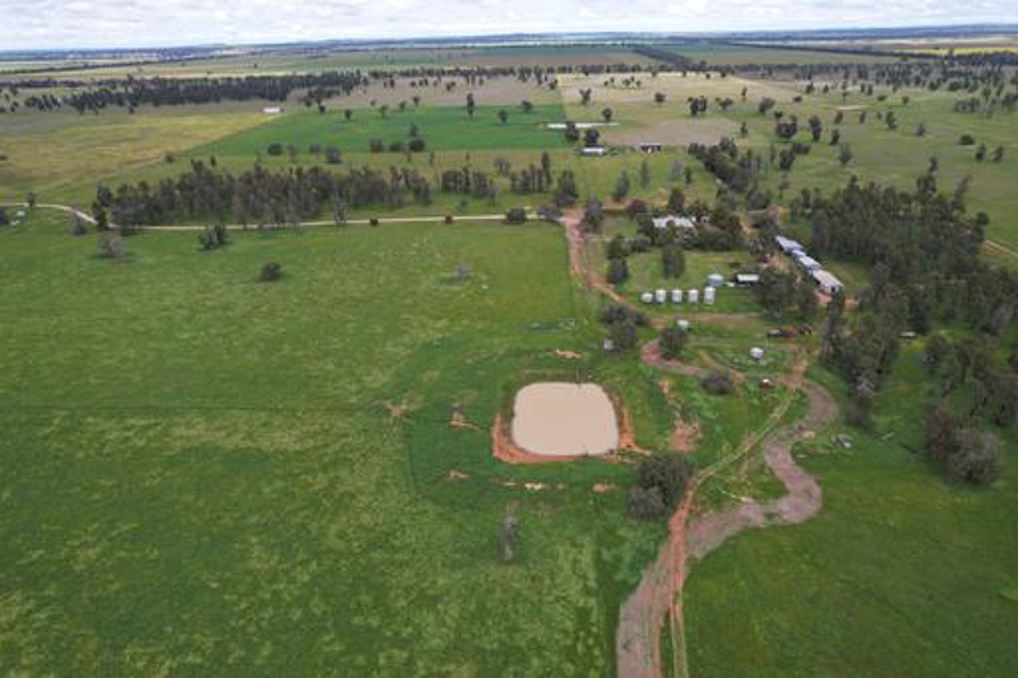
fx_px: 622
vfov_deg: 57.2
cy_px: 339
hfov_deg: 78.6
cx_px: 509
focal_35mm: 22
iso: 100
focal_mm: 8.38
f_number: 2.8
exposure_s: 1/1000
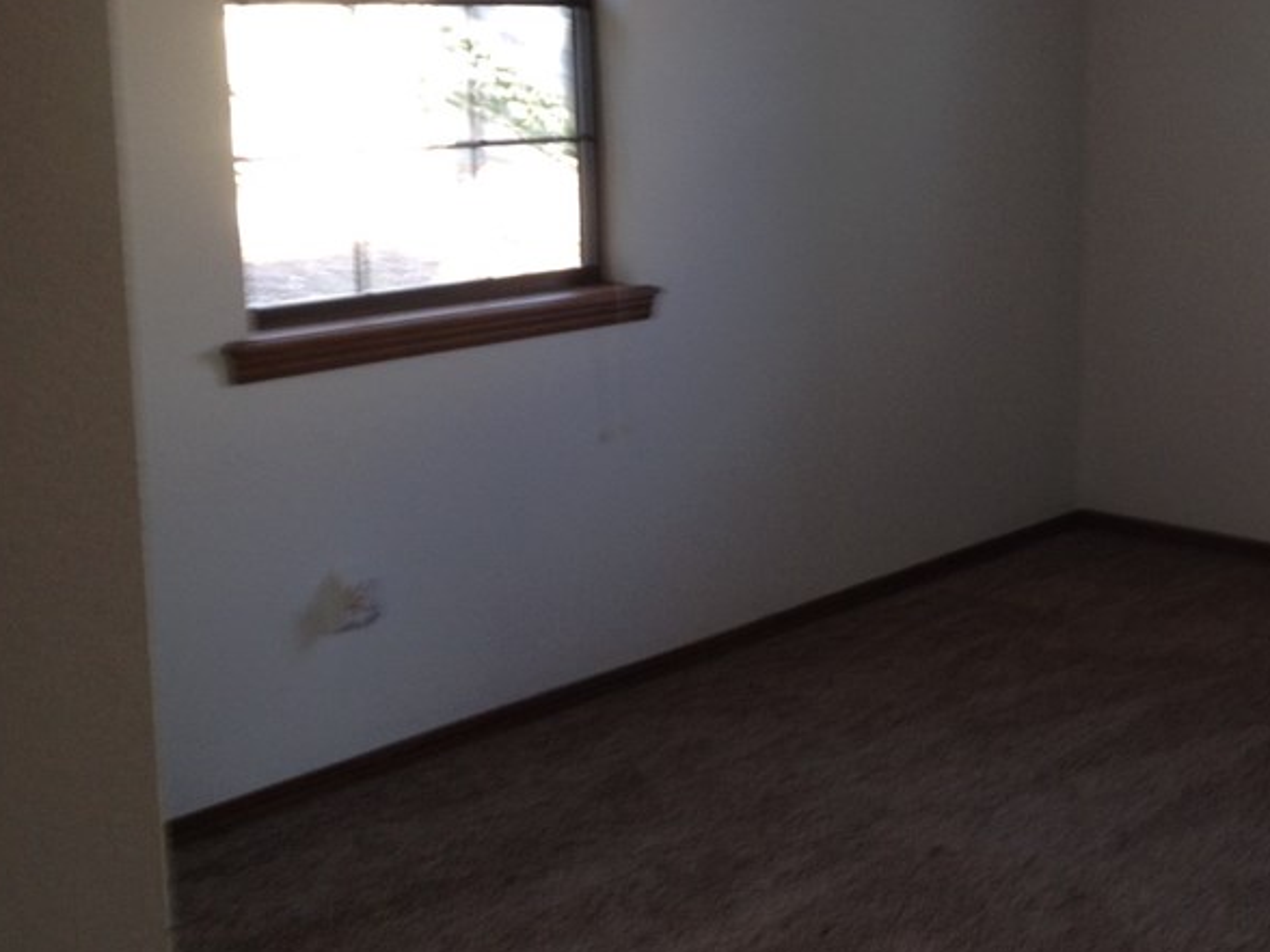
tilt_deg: -15.1
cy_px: 378
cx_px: 1078
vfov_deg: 24.0
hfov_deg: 30.6
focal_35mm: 61
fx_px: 2238
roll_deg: +0.5
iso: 50
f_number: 2.4
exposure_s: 1/20
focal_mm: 4.28
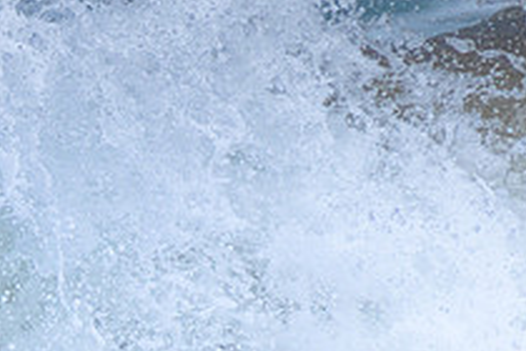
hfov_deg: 1.4
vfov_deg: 0.9
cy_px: 463
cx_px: -66
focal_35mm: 1519
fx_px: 22193
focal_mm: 400
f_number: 5.6
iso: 640
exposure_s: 1/2000
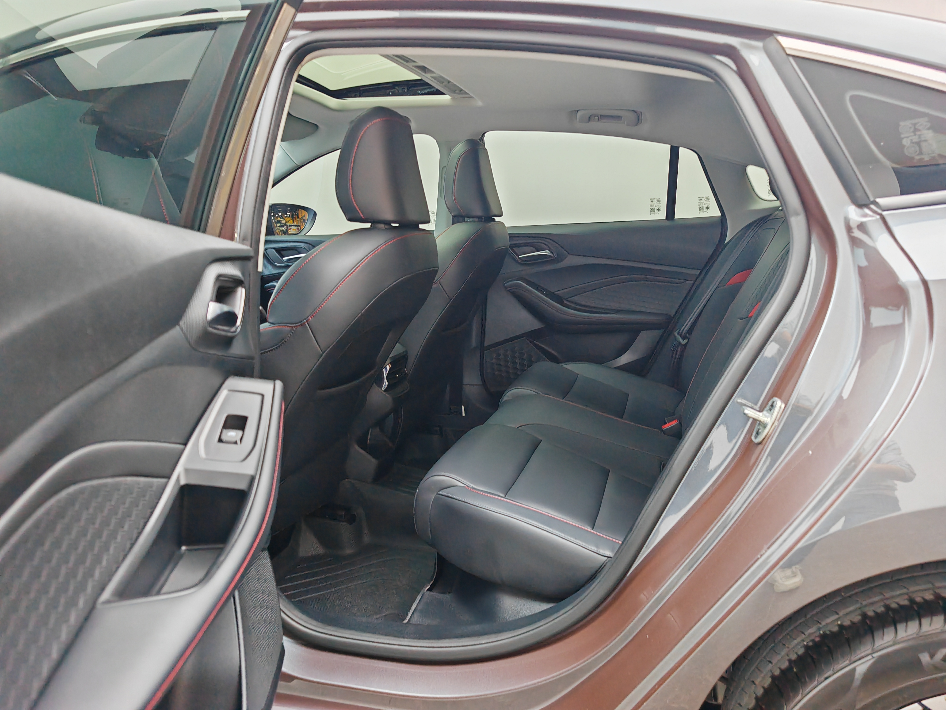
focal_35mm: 27
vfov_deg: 51.4
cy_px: 355
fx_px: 738
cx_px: 473
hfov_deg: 65.3
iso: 200
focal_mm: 7.62
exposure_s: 1/33
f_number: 1.6
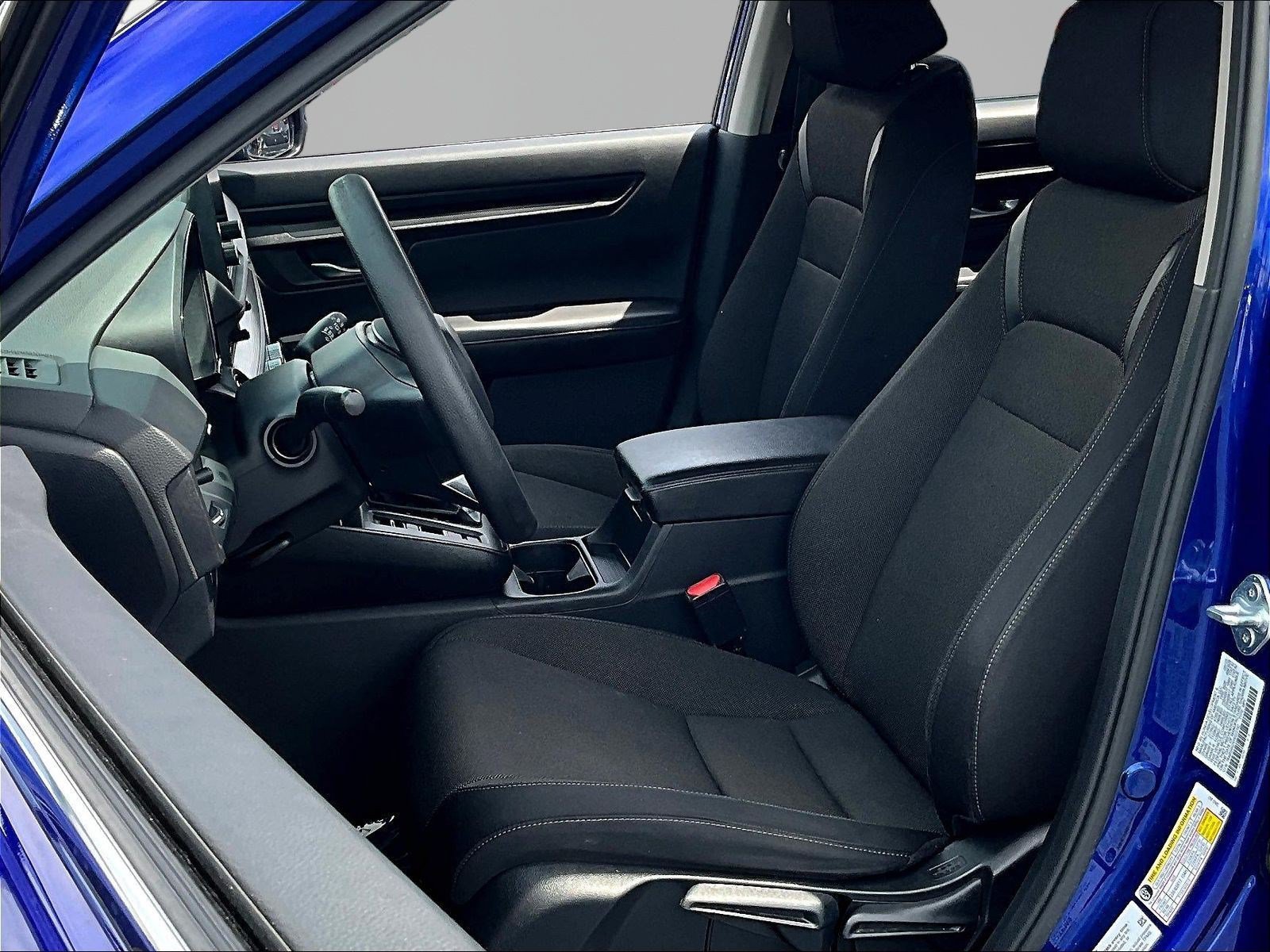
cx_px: 635
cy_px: 476
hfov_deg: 61.7
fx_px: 1064
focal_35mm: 29
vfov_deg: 48.2
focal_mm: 3
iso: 25
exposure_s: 1/273
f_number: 1.8
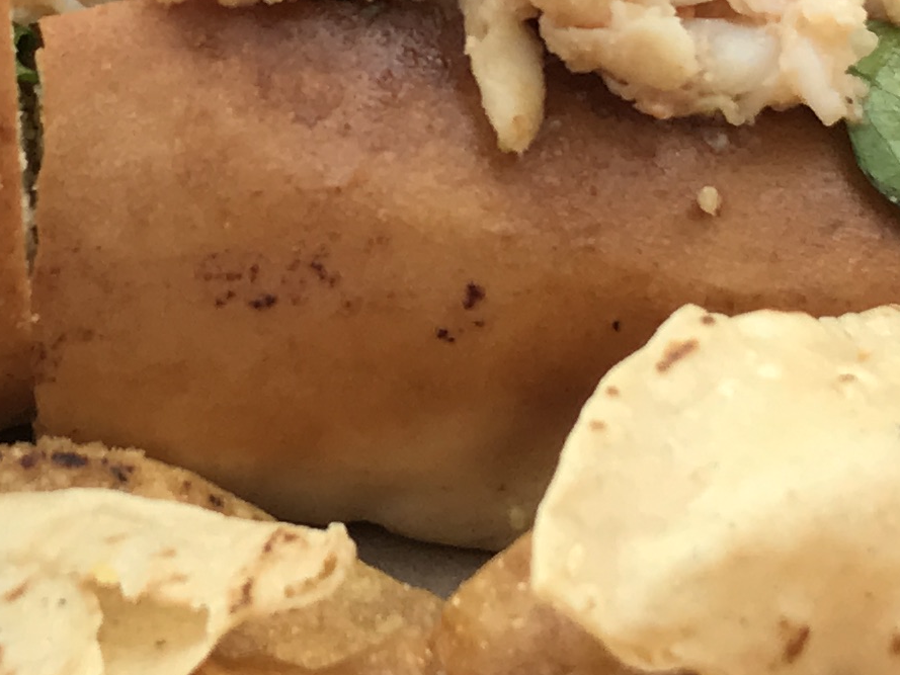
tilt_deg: -37.1
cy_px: 75
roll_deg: -0.7
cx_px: 198
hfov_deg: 15.4
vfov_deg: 11.6
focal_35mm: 127
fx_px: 3302
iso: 20
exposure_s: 1/321
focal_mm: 3.99
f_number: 1.8
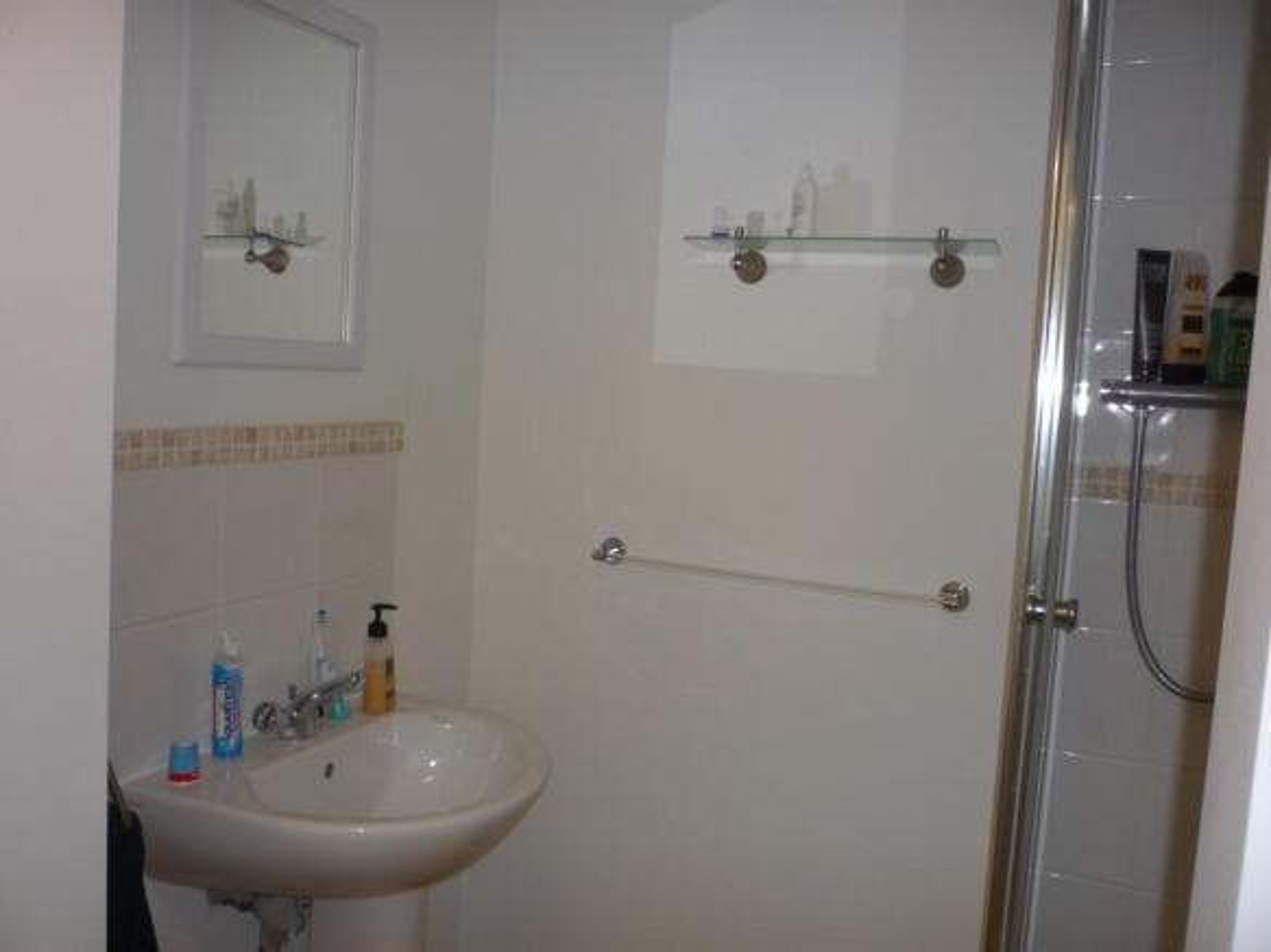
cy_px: 476
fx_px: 1101
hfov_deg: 60.0
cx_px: 636
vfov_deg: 46.8
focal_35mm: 30
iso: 100
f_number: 3.3
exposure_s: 1/30
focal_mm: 5.2
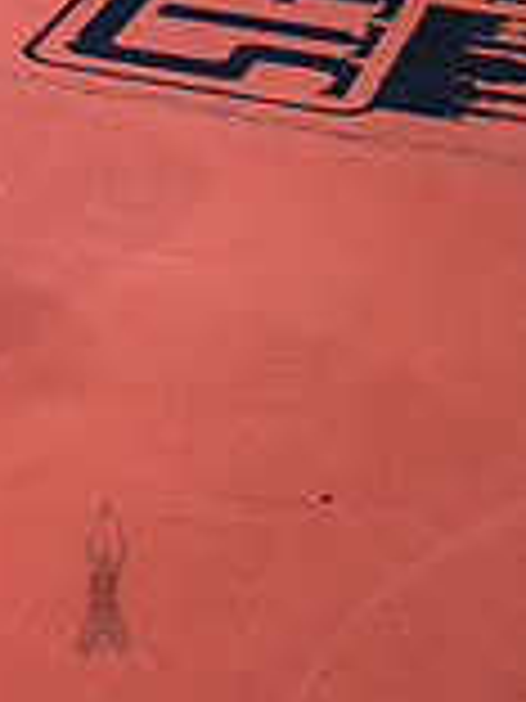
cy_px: -79
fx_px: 2553
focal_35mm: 126
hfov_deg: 10.1
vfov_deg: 15.2
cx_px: -769
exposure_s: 1/400
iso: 8000
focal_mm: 35
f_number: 4
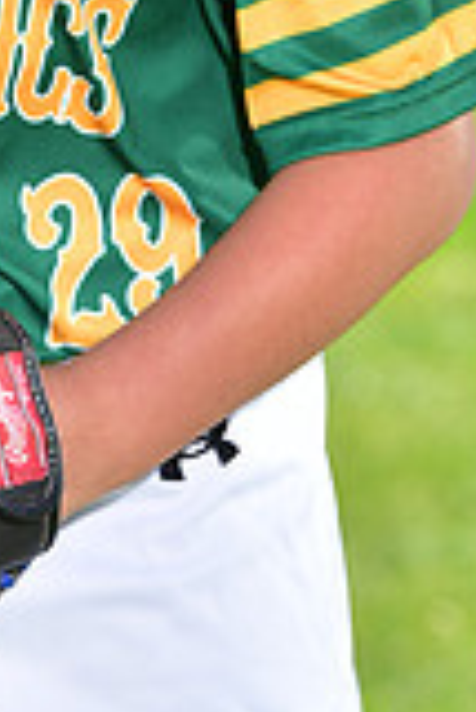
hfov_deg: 2.7
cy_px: -258
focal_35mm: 508
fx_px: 10053
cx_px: -131
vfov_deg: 4.0
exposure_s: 1/250
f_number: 5
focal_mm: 140
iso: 100
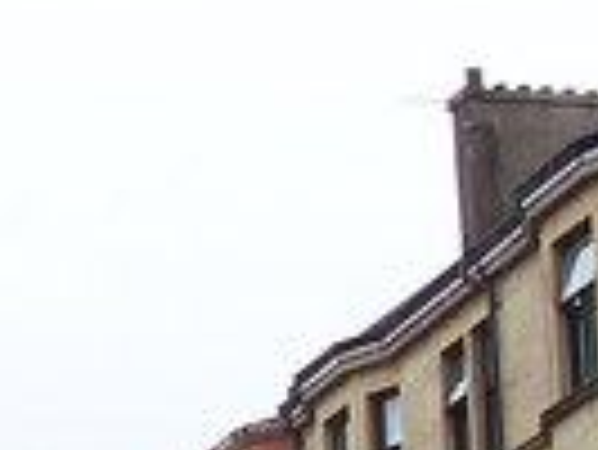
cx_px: -229
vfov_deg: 8.5
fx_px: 2905
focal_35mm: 168
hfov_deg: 11.4
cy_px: 801
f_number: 2.8
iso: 80
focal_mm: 6
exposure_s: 1/500
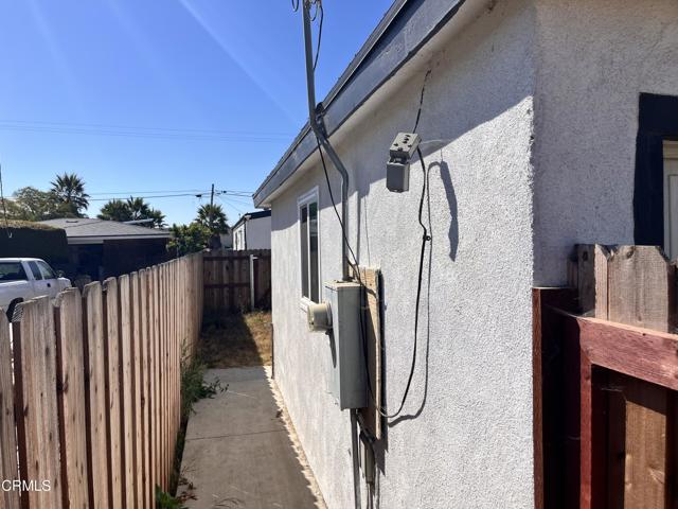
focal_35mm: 26
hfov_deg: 67.3
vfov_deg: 53.1
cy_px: 254
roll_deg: +0.7
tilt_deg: -2.2
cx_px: 339
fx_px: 509
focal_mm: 5.1
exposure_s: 1/5076
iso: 50
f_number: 1.6
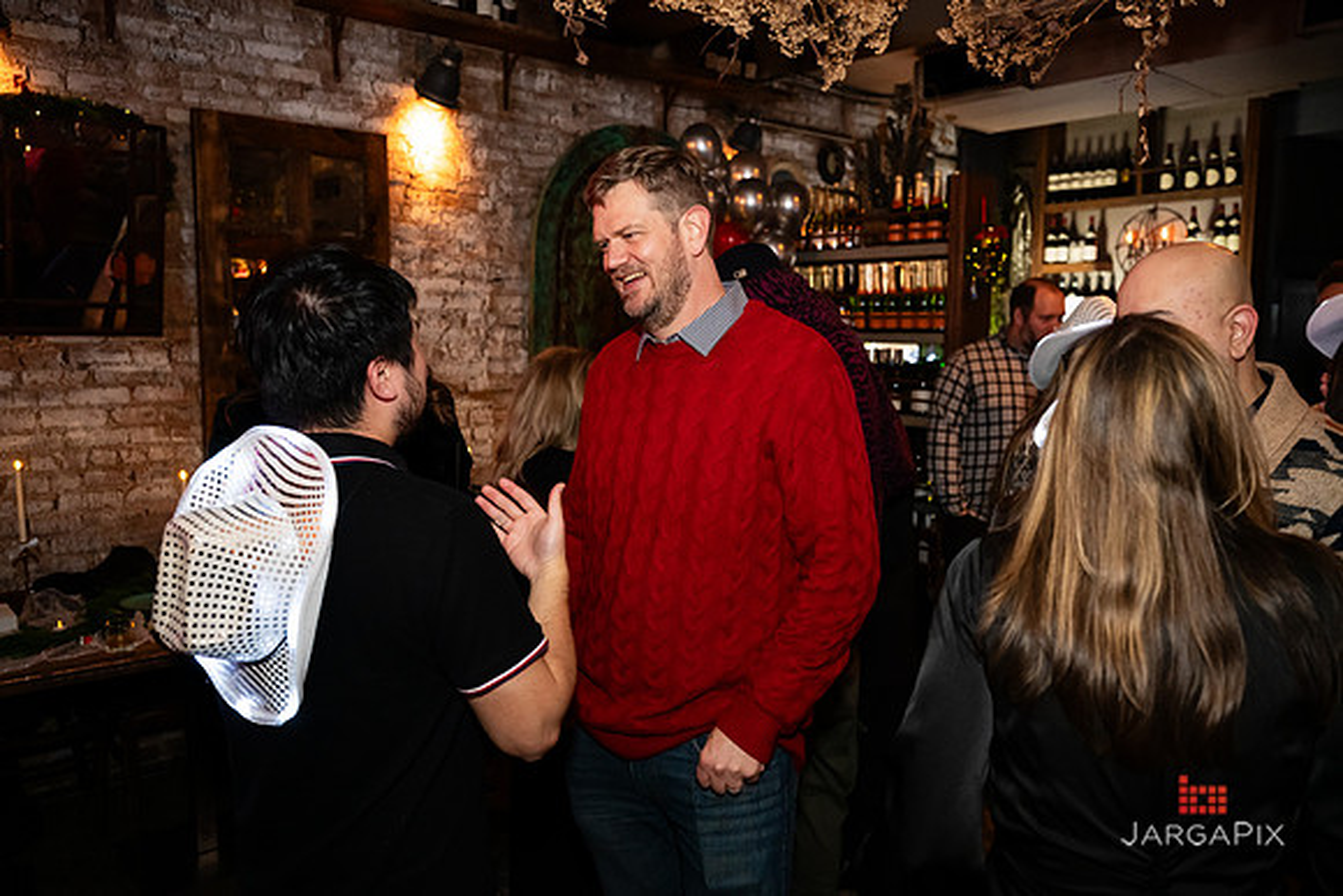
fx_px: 1037
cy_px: 439
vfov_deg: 46.7
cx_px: 657
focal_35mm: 28
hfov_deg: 65.8
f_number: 3.2
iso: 3200
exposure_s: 1/100
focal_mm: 27
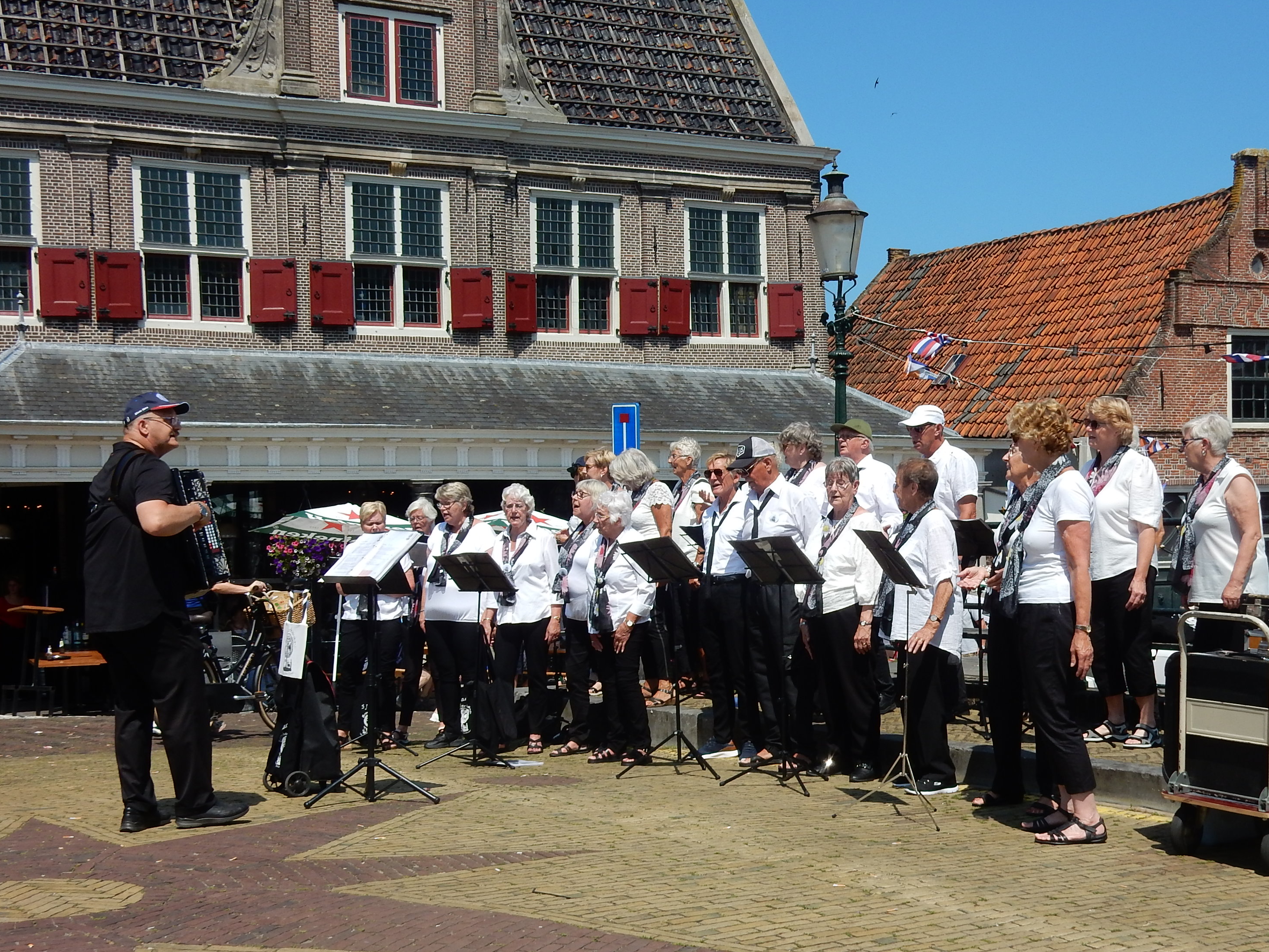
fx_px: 1760
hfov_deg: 39.6
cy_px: 515
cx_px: 686
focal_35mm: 48
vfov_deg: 30.3
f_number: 4.2
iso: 125
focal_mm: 7.6
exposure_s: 1/1250
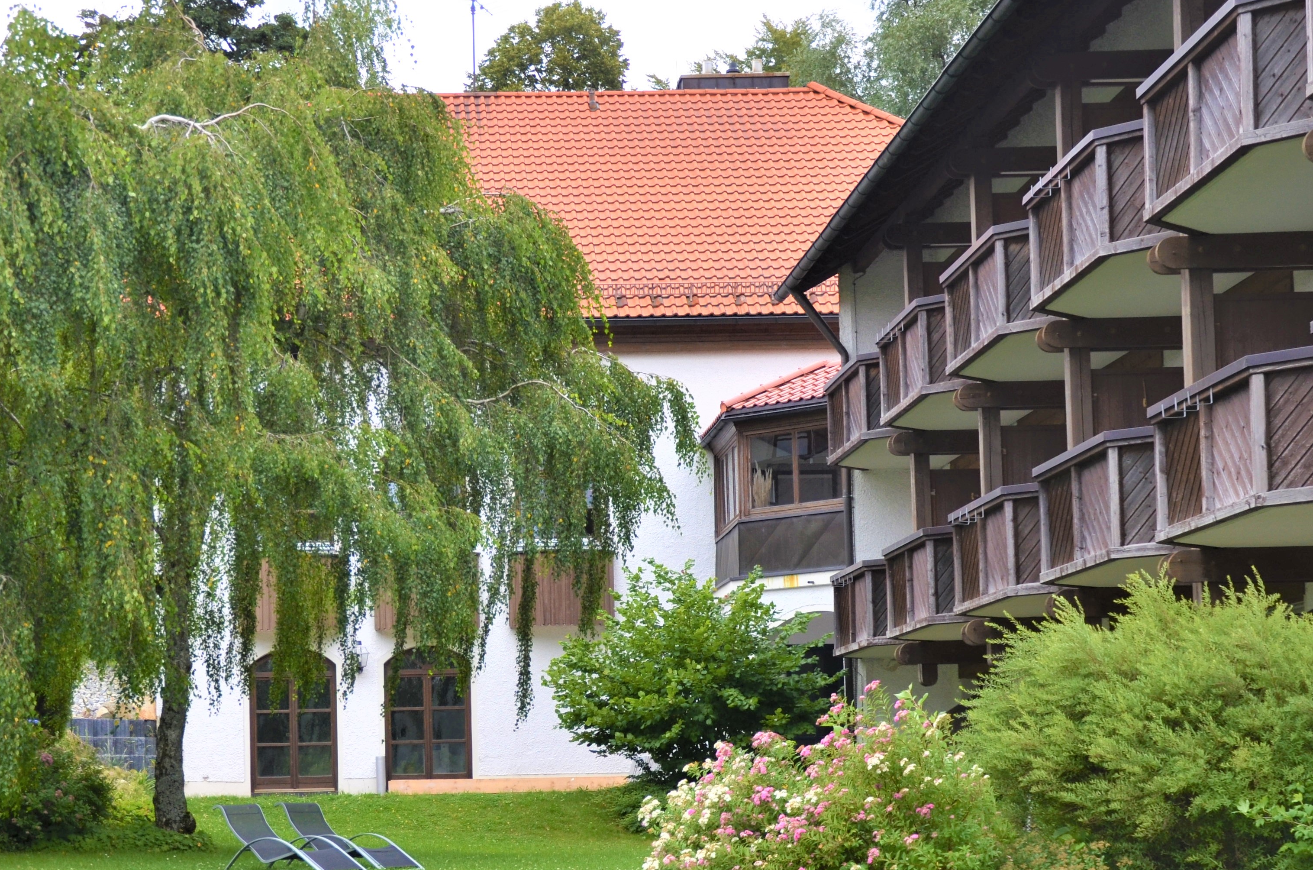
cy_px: 619
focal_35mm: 78
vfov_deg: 17.3
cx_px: 479
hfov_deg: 25.9
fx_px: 2839
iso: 160
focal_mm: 32
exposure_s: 1/250
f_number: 4.2
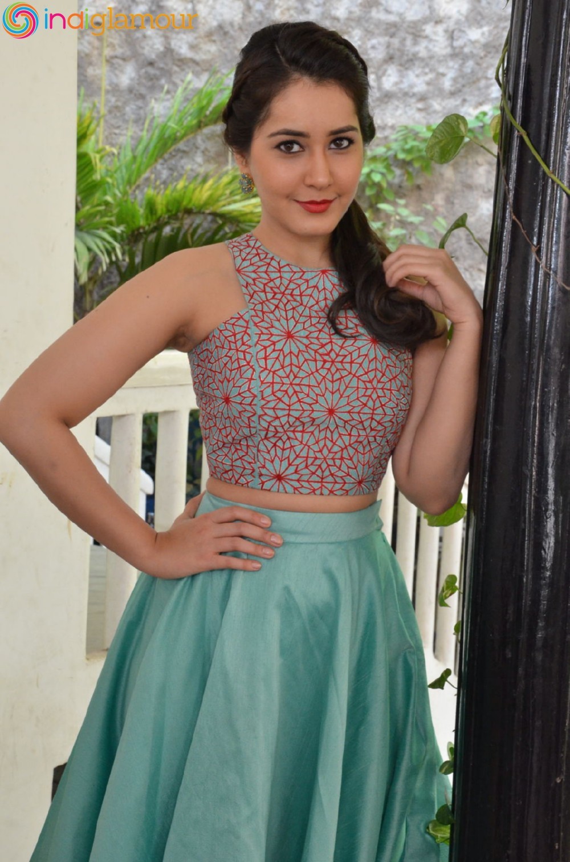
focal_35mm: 60
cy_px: 431
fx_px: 1432
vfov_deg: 33.5
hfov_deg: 22.5
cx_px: 285
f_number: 8
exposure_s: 1/125
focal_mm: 40
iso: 2000
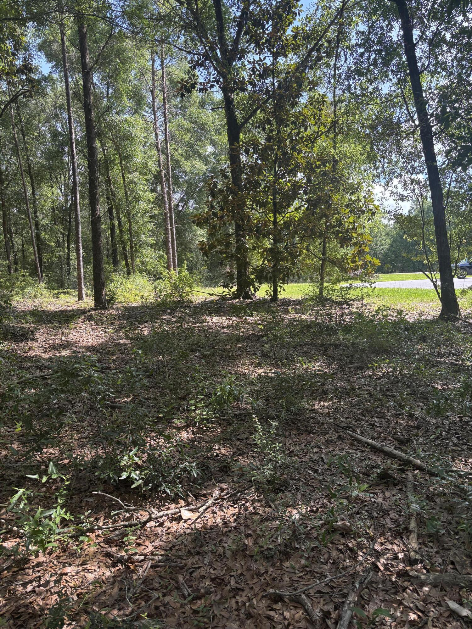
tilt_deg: -3.6
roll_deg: +1.0
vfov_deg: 67.3
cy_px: 314
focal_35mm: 26
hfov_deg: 53.1
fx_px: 473
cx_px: 236
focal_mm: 5.96
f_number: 1.6
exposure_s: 1/414
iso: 50
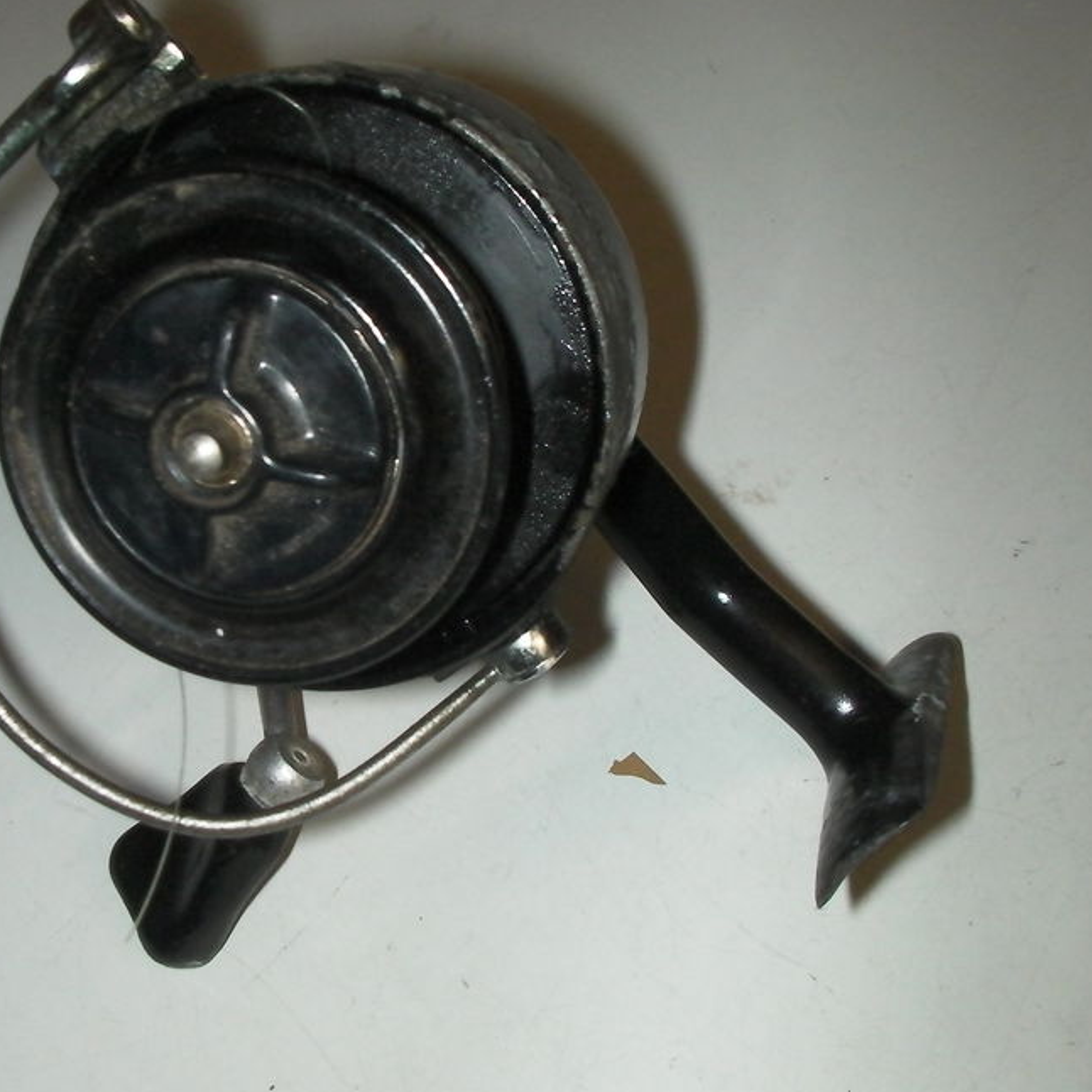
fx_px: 1856
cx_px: 365
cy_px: 507
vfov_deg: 32.8
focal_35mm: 52
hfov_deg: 32.5
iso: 200
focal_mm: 6.3
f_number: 5.6
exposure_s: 1/30
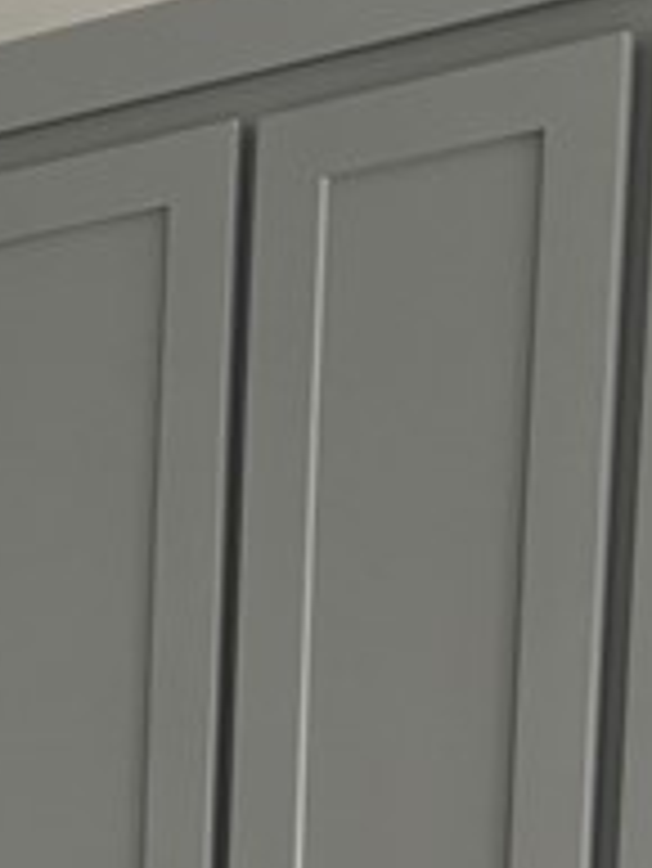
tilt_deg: -4.5
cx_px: -863
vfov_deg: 13.1
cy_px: 1480
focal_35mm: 138
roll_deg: -0.7
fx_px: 3462
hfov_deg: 9.6
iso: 125
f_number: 1.6
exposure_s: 1/120
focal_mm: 5.96
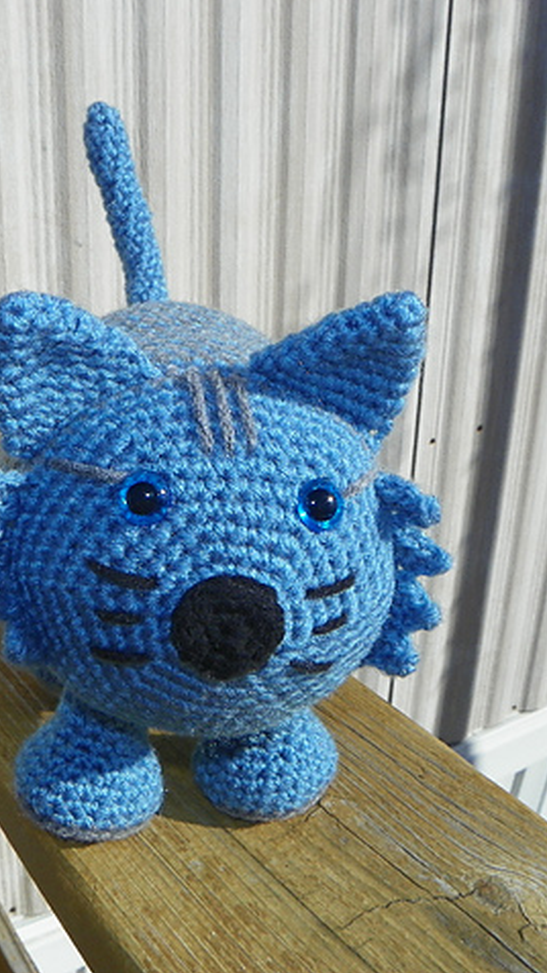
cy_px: 485
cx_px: 192
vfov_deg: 52.8
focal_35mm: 38
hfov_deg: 31.0
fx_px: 981
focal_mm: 4.6
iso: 64
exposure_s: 1/500
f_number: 6.3
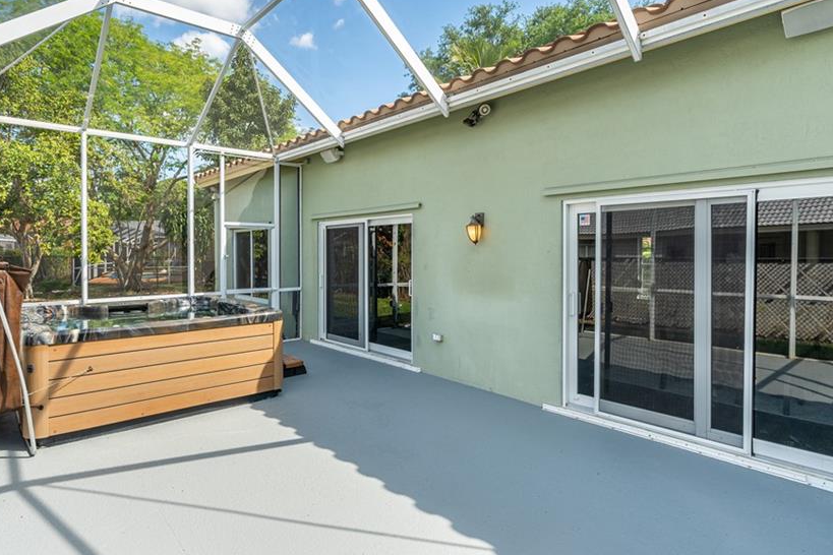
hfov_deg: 83.9
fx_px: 463
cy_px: 251
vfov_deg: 61.8
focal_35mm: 20
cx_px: 394
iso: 200
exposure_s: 1/100
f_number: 9
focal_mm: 16
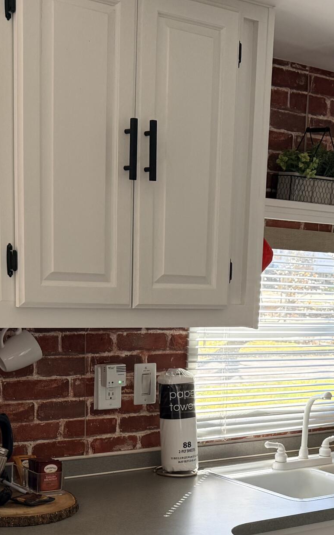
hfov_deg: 20.8
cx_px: 233
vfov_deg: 31.7
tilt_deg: -12.2
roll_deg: -3.1
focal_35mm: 62
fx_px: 903
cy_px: 460
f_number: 1.78
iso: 125
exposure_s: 1/243
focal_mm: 6.76
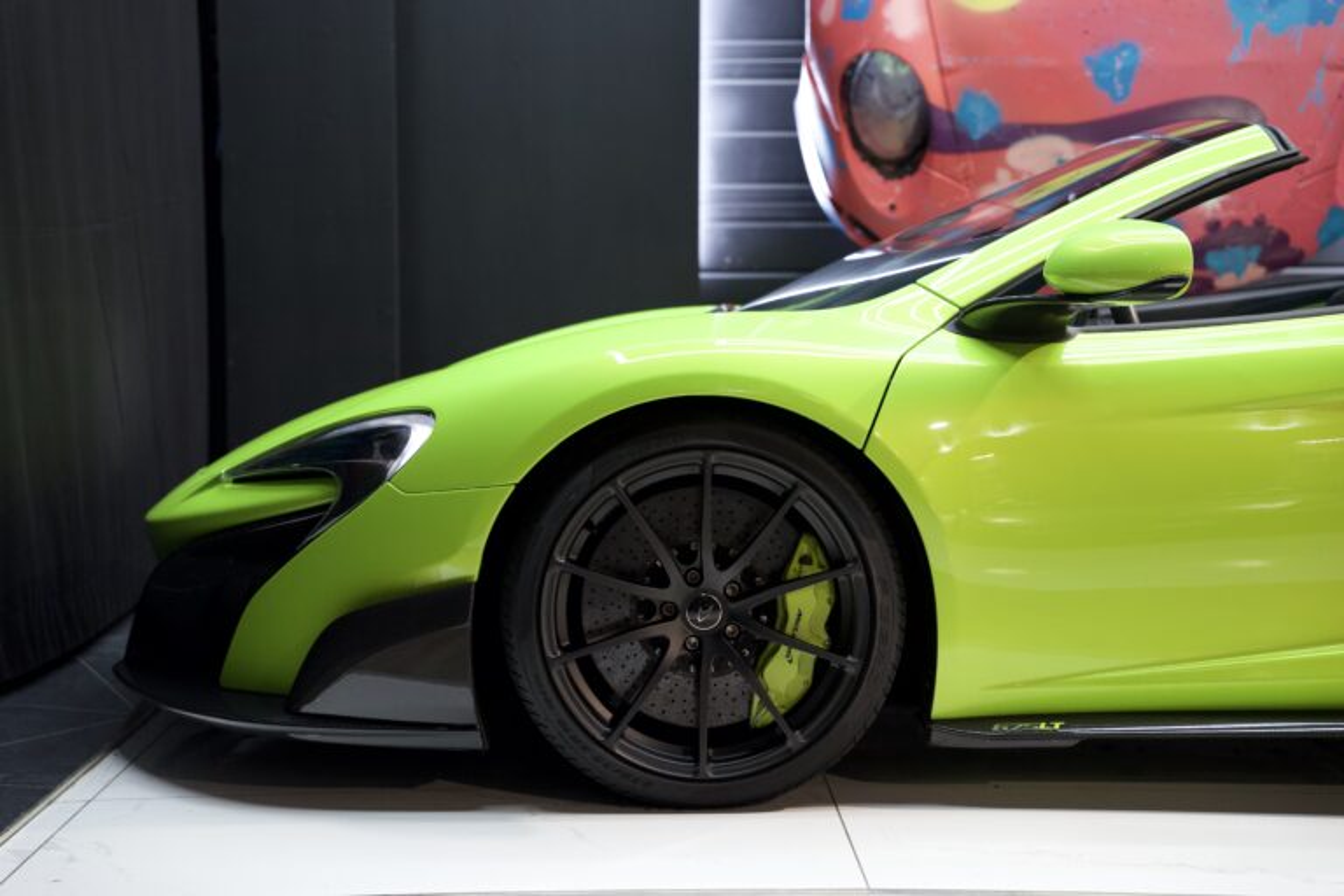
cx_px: 672
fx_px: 2117
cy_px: 448
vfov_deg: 23.9
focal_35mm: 57
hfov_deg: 35.2
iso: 2000
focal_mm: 56.7
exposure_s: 1/100
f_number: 2.8
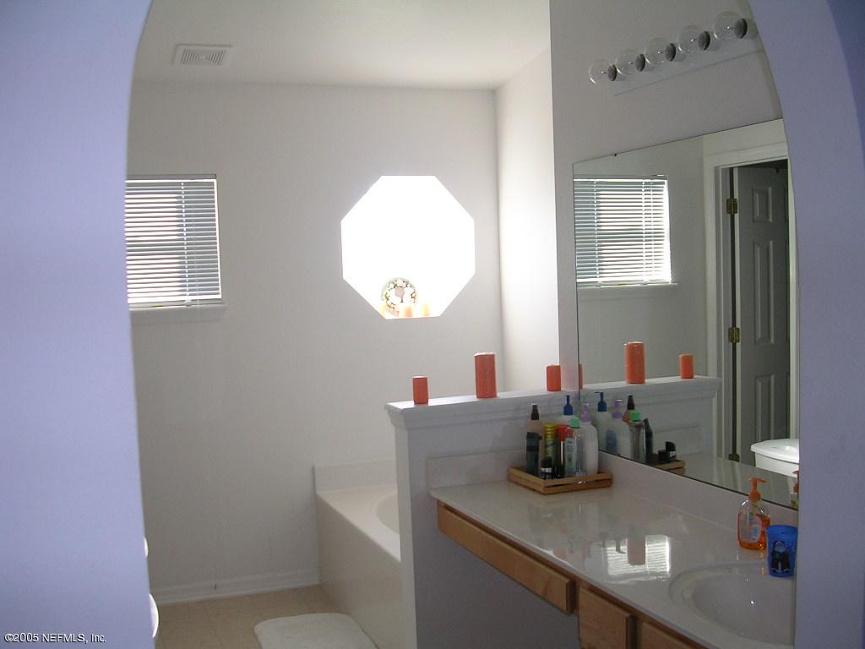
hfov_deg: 49.0
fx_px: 950
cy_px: 324
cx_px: 432
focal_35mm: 38
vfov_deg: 37.7
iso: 50
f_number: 2.8
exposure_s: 1/60.1
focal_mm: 5.8
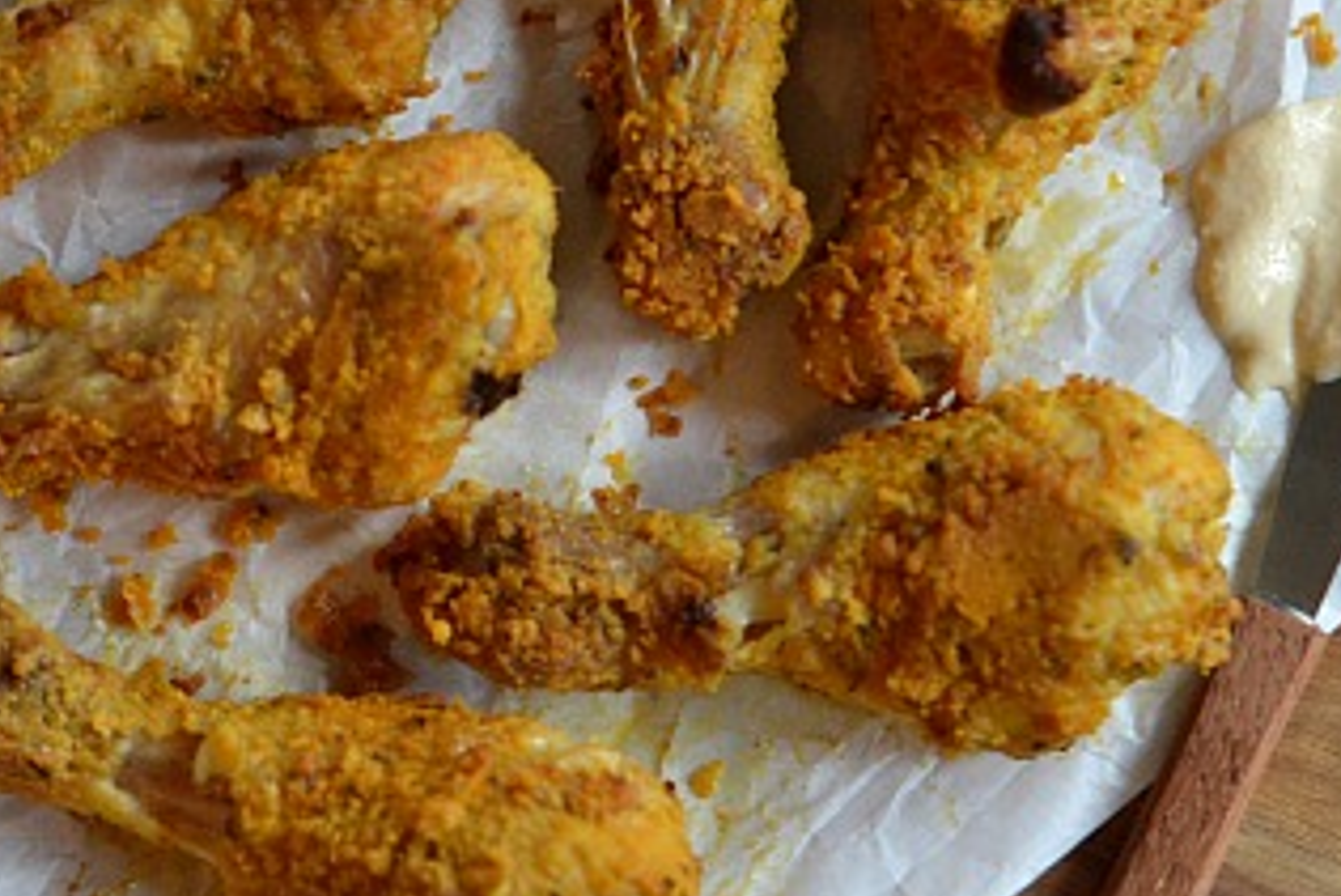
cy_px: 206
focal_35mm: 152
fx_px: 5664
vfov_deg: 9.0
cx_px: 140
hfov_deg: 13.4
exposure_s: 1/40
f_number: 3.5
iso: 200
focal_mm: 50
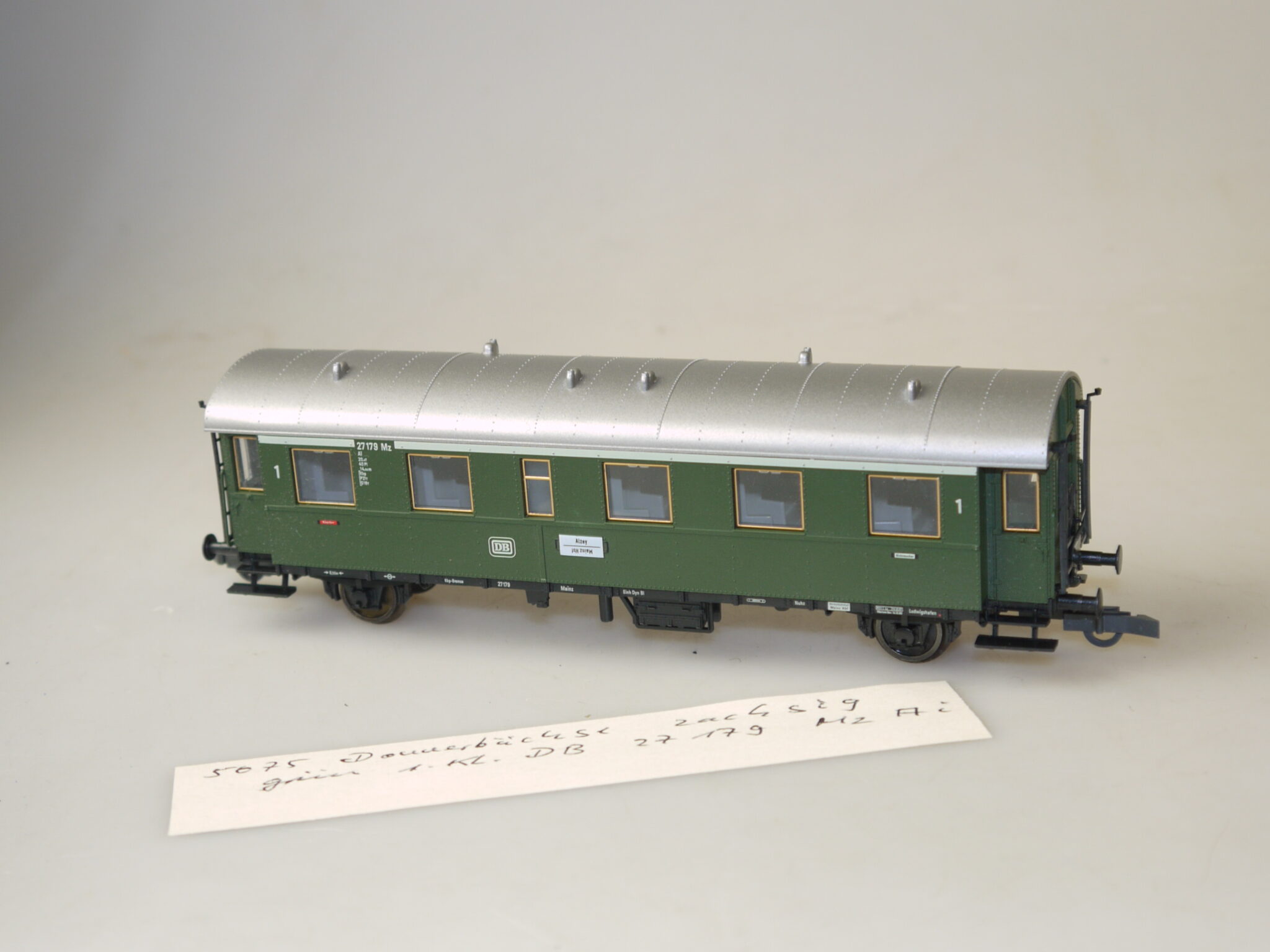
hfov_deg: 31.2
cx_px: 635
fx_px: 2275
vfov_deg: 23.7
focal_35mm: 62
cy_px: 476
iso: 100
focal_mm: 22
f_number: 4.4
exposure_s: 1/80
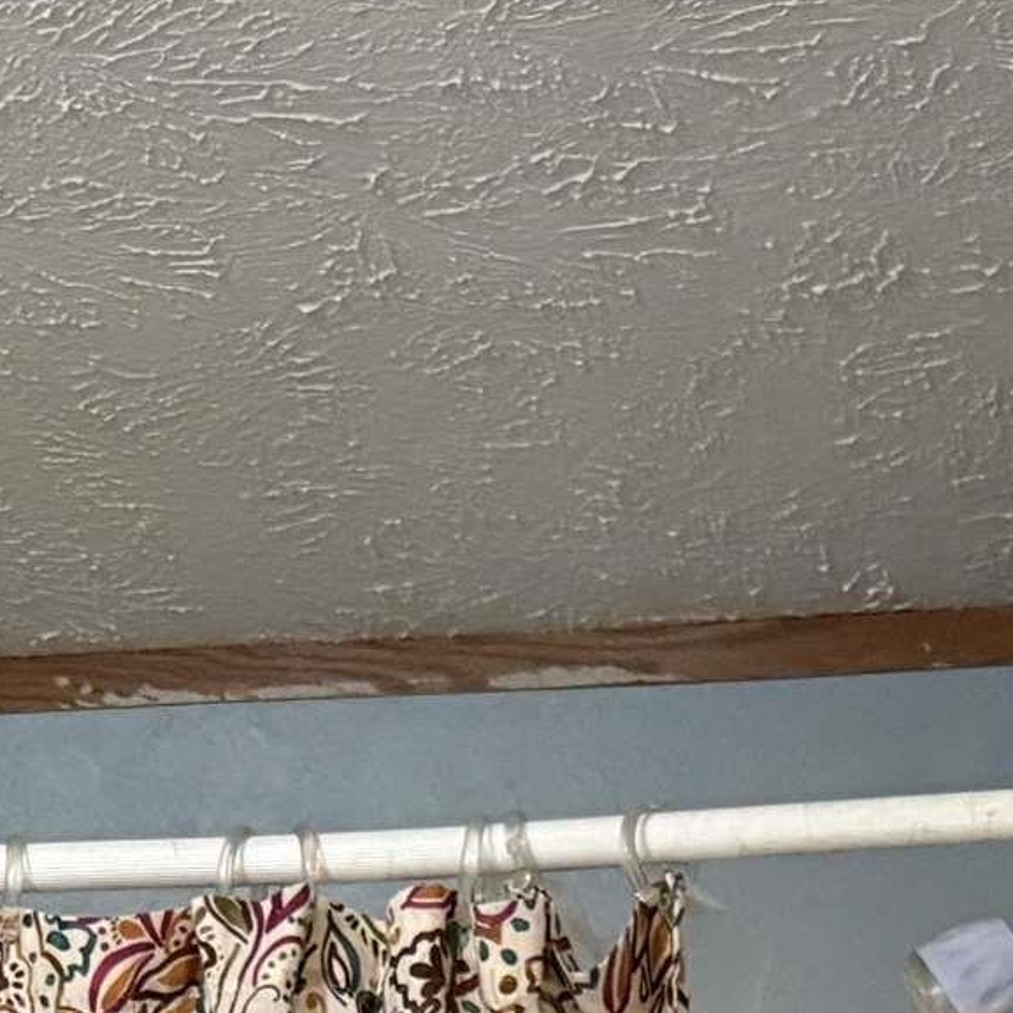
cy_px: 1998
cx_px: -219
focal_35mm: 113
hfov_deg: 14.9
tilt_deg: -4.2
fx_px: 3741
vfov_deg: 13.4
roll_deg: -1.5
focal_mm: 6.76
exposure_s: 1/60
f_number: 1.78
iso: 640
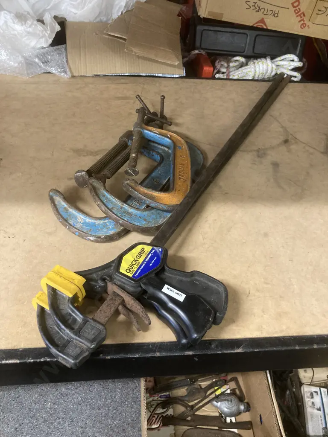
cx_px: 164
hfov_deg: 49.7
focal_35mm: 28
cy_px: 218
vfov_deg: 63.4
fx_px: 354
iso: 400
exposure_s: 1/33
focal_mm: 3.99
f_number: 1.8
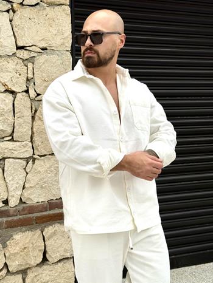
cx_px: 106
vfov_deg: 39.6
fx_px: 393
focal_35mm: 48
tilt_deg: -5.6
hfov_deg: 30.3
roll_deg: +1.0
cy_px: 142
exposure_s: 1/1070
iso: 64
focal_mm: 6.76
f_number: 1.78
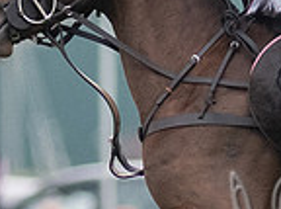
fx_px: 30833
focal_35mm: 3811
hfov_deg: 0.5
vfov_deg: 0.4
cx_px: 480
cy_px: 297
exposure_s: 1/3200
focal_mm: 300
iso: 640
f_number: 2.8
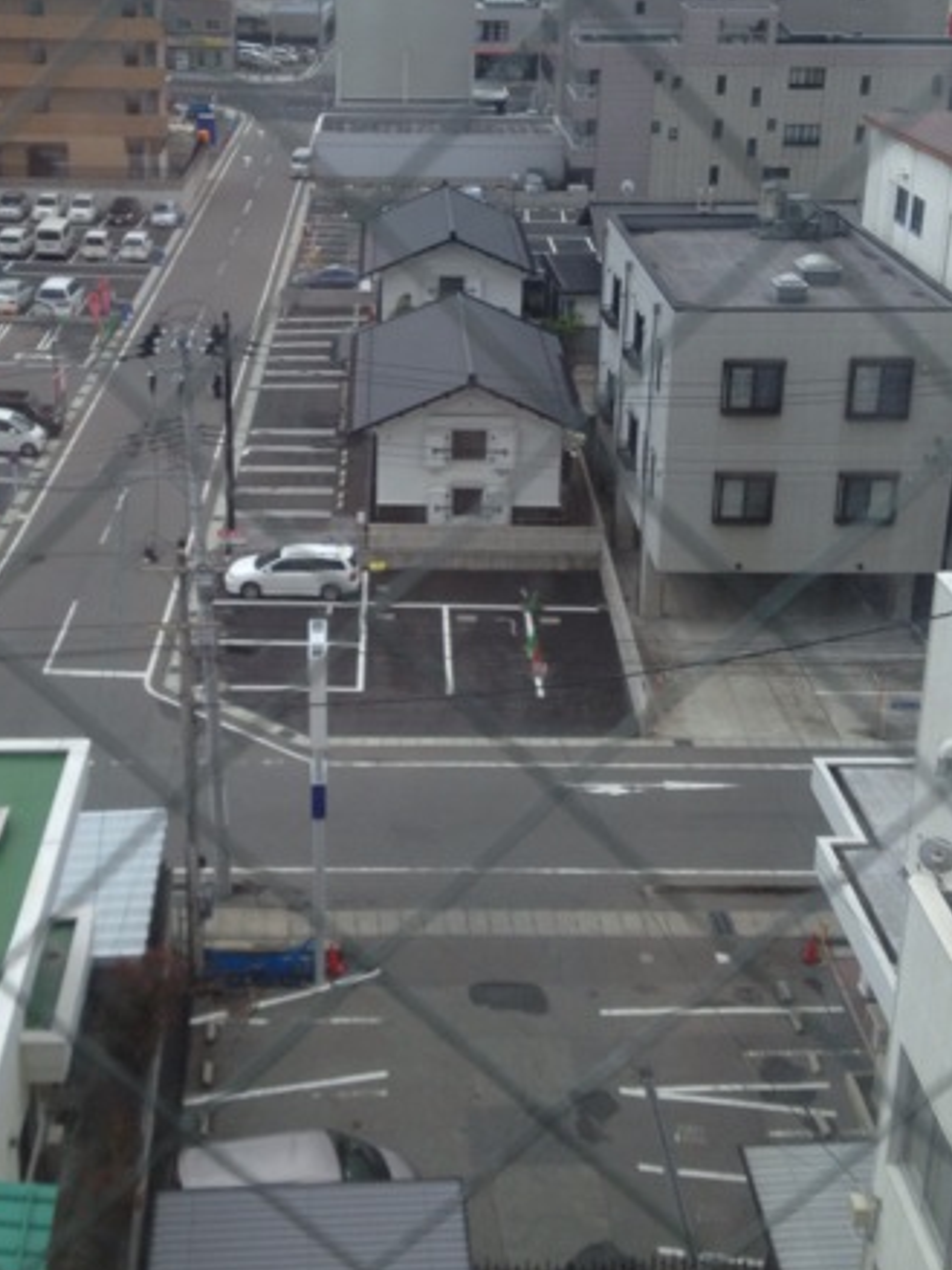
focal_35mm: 51
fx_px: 1871
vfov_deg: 37.3
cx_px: 376
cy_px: 477
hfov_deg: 28.5
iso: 64
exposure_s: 1/681
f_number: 2.4
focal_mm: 4.28
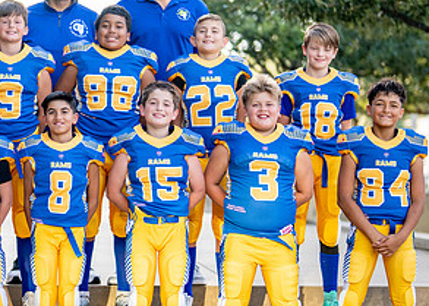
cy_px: 154
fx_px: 1534
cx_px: 114
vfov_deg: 11.4
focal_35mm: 126
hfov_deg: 15.8
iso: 200
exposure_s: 1/1600
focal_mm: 50
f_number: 1.2
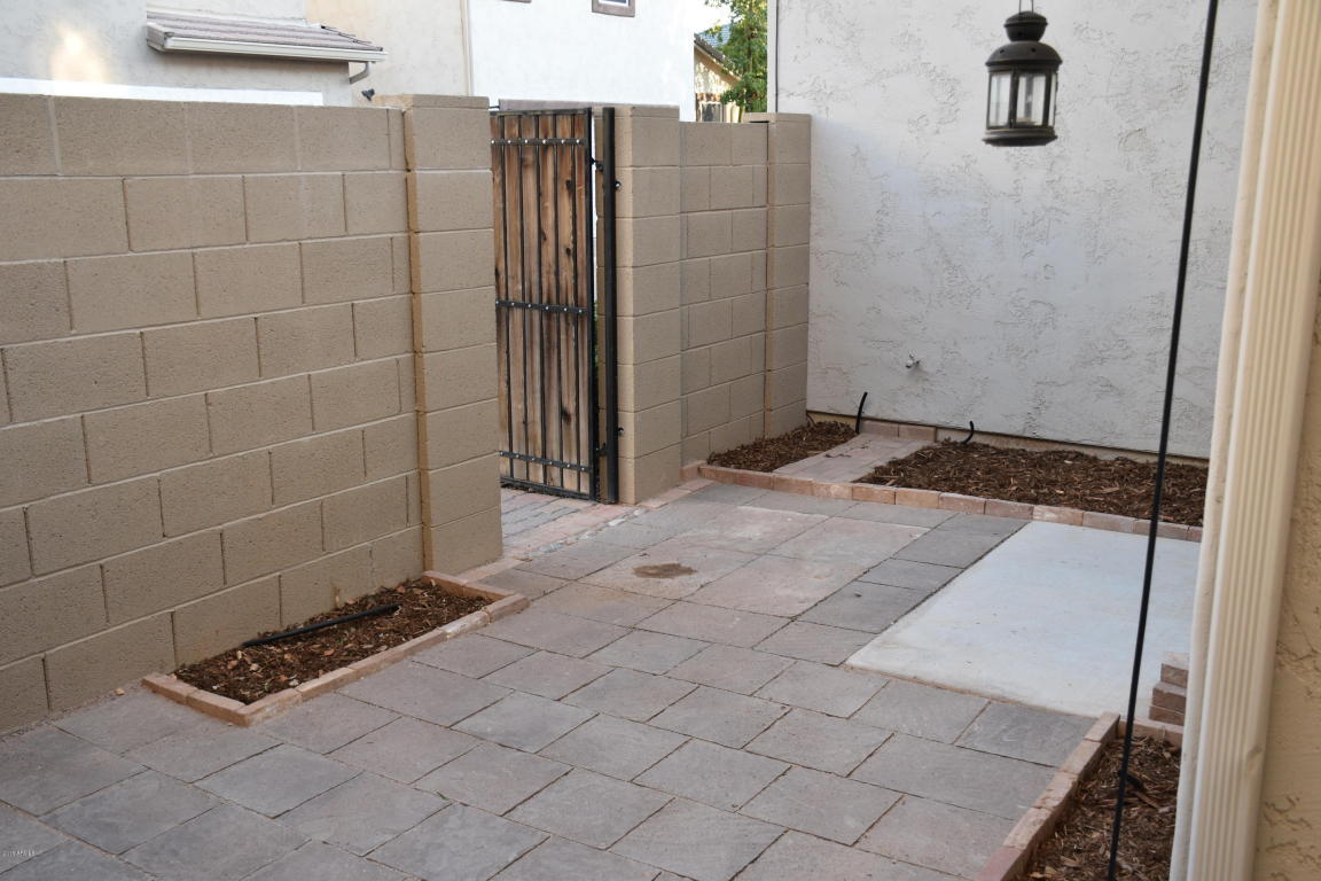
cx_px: 660
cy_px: 440
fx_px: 1266
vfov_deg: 38.4
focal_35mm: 34
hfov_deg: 55.1
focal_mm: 23
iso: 400
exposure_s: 1/100
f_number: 5
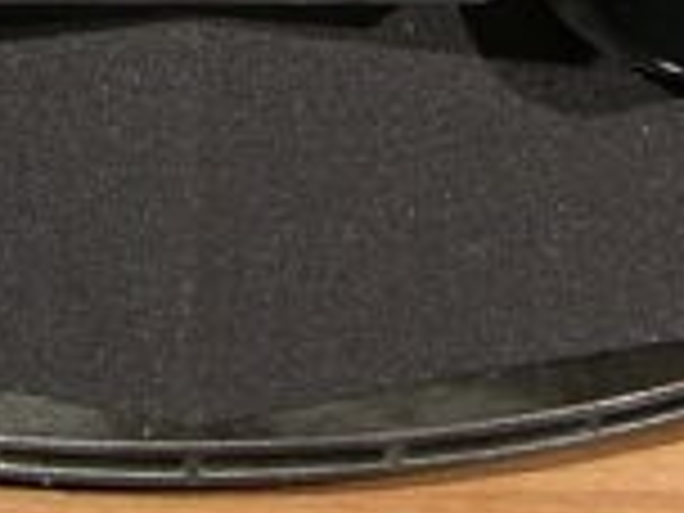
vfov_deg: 9.2
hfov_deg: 12.5
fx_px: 3122
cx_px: 180
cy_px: -194
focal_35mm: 158
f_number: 2.5
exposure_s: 1/40
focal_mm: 10.3
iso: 50
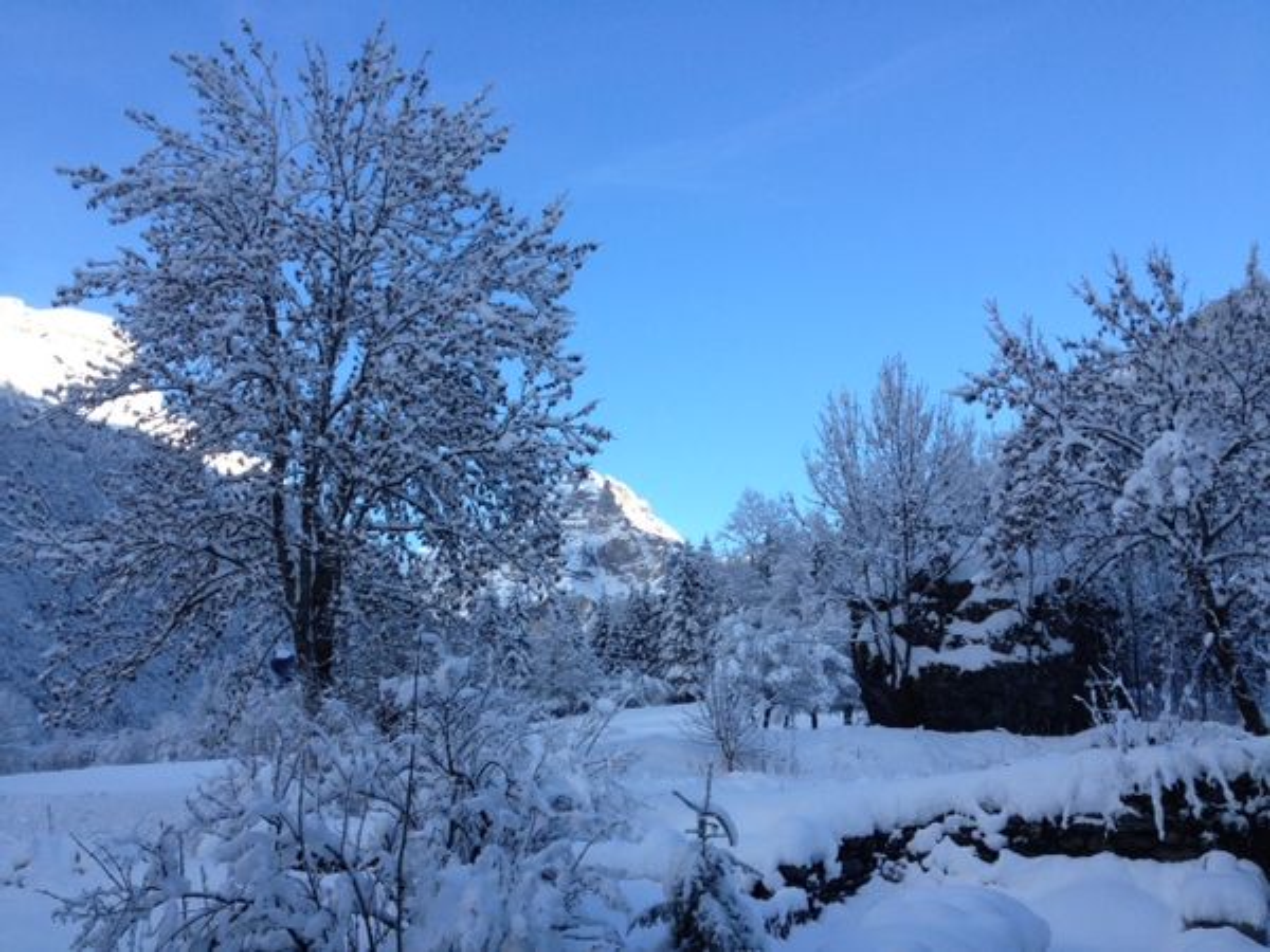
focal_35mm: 35
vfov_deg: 40.7
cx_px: 635
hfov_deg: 52.6
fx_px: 1284
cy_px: 476
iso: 50
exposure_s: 1/593
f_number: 2.4
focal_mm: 4.28
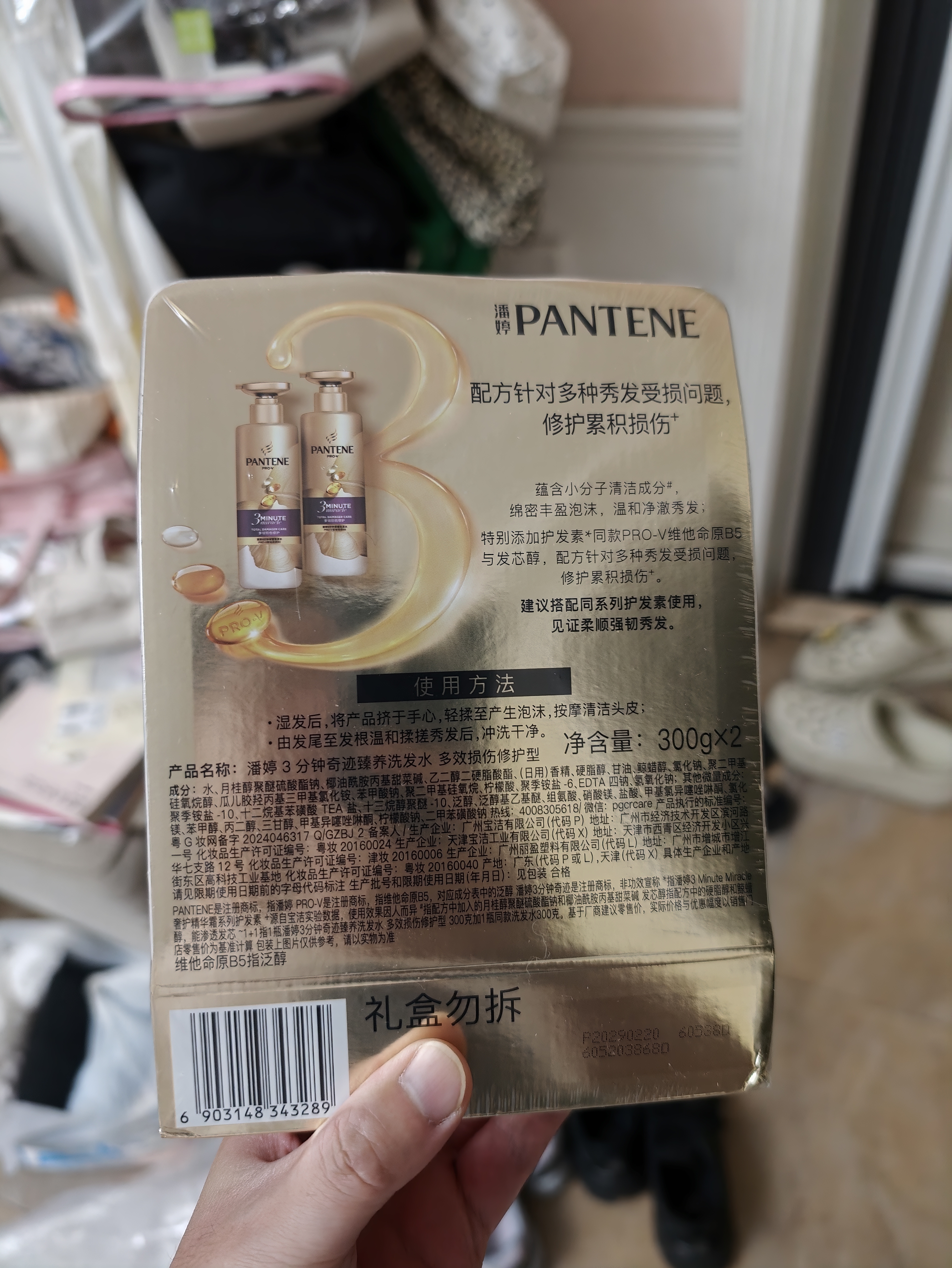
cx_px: 476
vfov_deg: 73.9
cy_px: 634
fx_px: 843
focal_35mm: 23
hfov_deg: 58.9
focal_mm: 7.73
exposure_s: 1/40
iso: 1250
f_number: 1.5
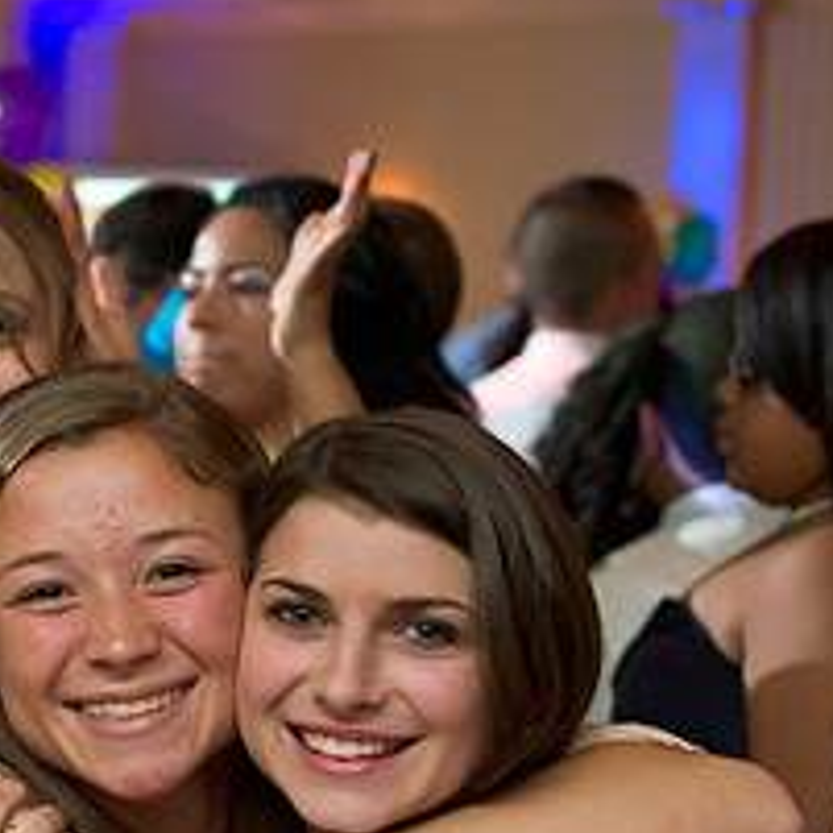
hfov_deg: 17.5
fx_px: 2668
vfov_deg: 17.6
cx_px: 70
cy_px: 626
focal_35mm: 98
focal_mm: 40
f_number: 3.2
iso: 3200
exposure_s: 1/125
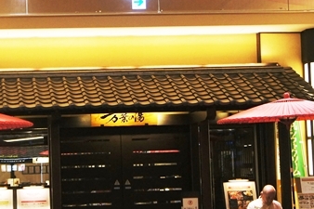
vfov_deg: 12.4
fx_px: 961
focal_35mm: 110
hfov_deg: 18.5
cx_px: 97
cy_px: 104
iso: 800
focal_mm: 31
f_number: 4
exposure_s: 1/160
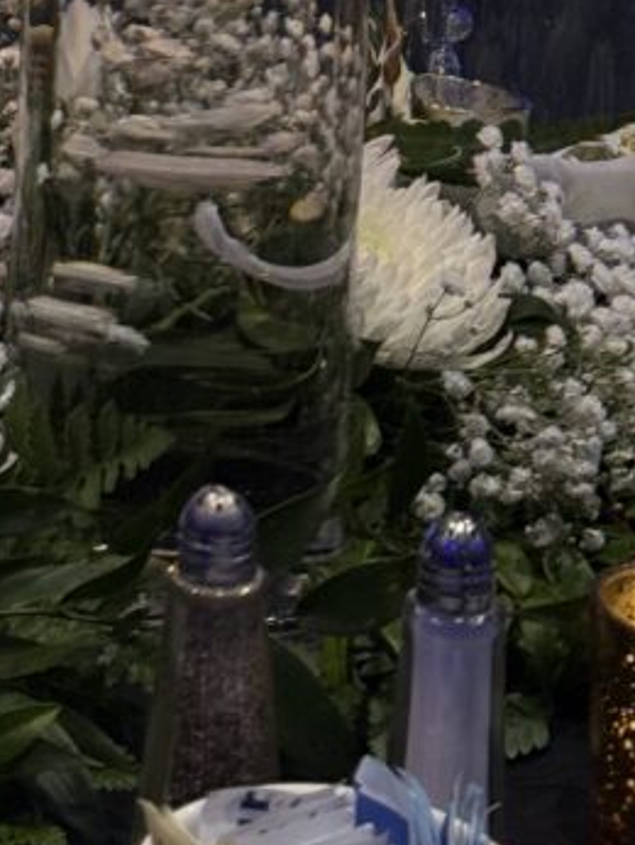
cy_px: -359
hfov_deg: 10.4
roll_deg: -3.0
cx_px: 54
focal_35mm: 142
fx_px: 3469
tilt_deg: -7.9
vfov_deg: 13.2
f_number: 1.78
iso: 200
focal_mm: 6.76
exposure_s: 1/60
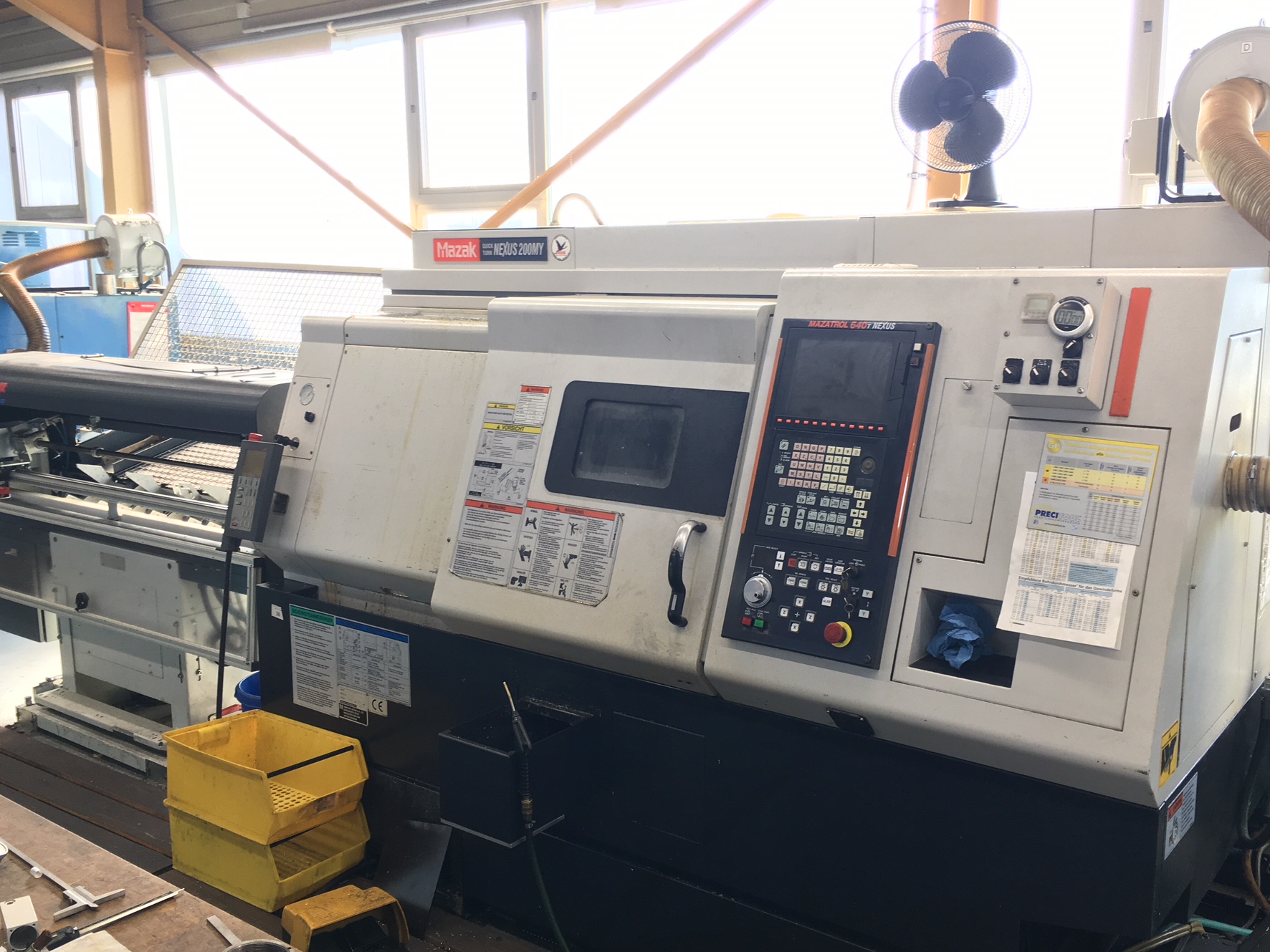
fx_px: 1211
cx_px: 662
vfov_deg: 42.9
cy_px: 479
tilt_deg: -9.2
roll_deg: +0.4
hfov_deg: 55.3
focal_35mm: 33
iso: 25
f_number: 2.2
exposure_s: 1/50
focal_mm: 4.15
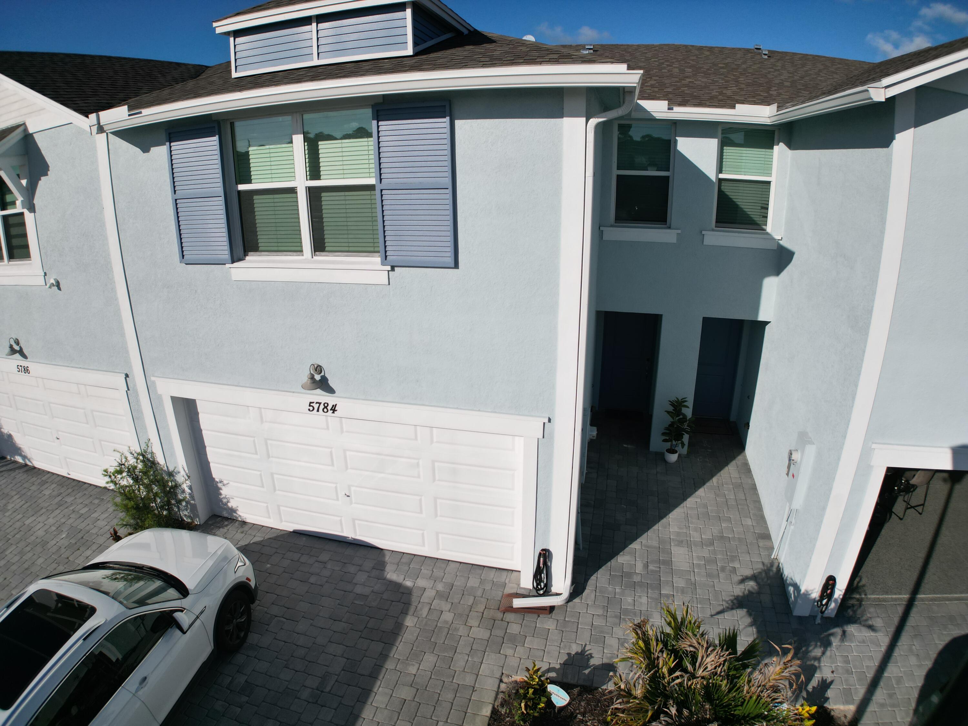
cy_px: 363
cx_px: 484
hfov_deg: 71.6
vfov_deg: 56.8
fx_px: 671
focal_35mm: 24
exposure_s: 1/8000
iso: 150
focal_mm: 6.72
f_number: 1.7
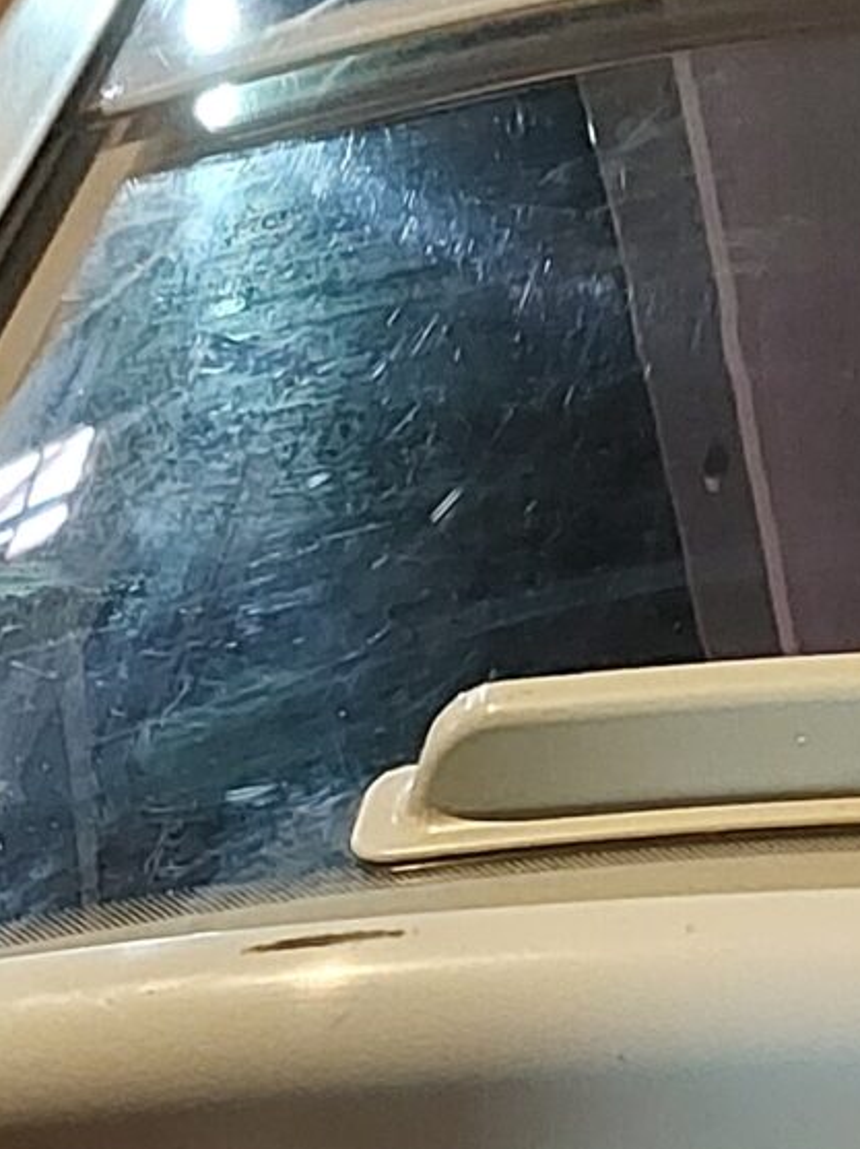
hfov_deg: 10.7
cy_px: 1246
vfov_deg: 14.0
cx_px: 755
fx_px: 4577
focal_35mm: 138
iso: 1250
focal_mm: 4.6
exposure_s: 1/25
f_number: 1.8
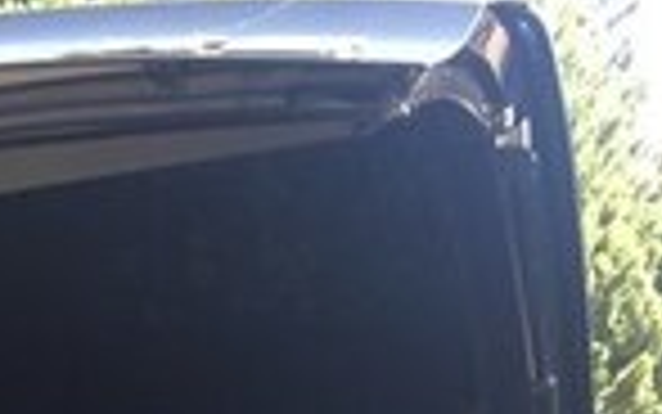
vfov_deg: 10.4
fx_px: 1877
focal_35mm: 104
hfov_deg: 18.9
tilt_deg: -13.7
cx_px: -144
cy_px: 1071
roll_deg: +1.9
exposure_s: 1/100
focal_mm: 4.15
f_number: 2.2
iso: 32
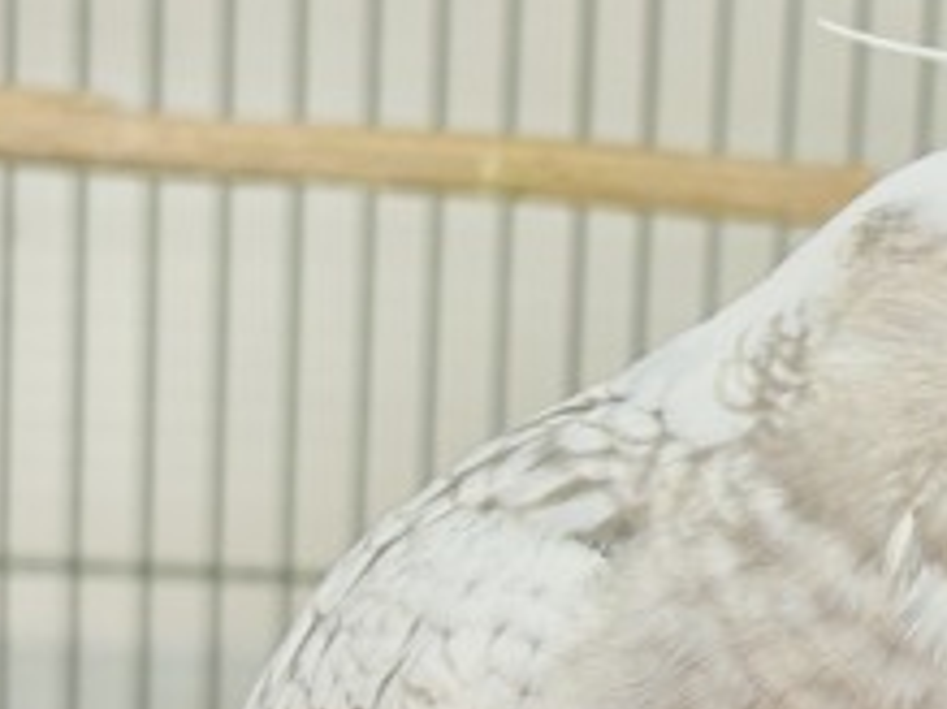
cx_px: 921
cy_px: 679
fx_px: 4156
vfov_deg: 9.7
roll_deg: -2.7
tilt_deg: -11.2
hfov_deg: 12.9
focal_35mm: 152
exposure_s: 1/50
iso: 64
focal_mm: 5.96
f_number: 1.6
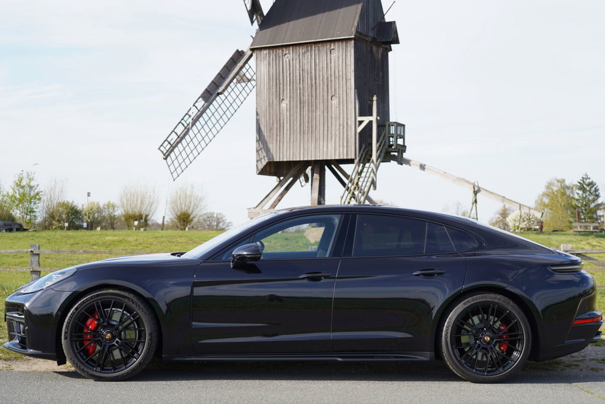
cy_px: 191
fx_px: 907
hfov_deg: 36.9
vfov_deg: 25.1
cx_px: 307
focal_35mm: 54
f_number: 4
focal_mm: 50
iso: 100
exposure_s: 1/400
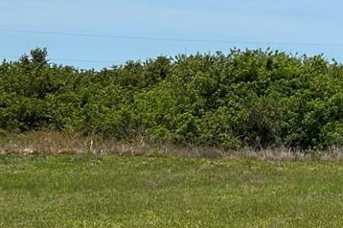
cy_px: 20
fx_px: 1152
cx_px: 325
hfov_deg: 16.7
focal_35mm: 121
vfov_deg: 11.2
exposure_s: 1/5587
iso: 50
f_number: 1.5
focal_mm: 5.7
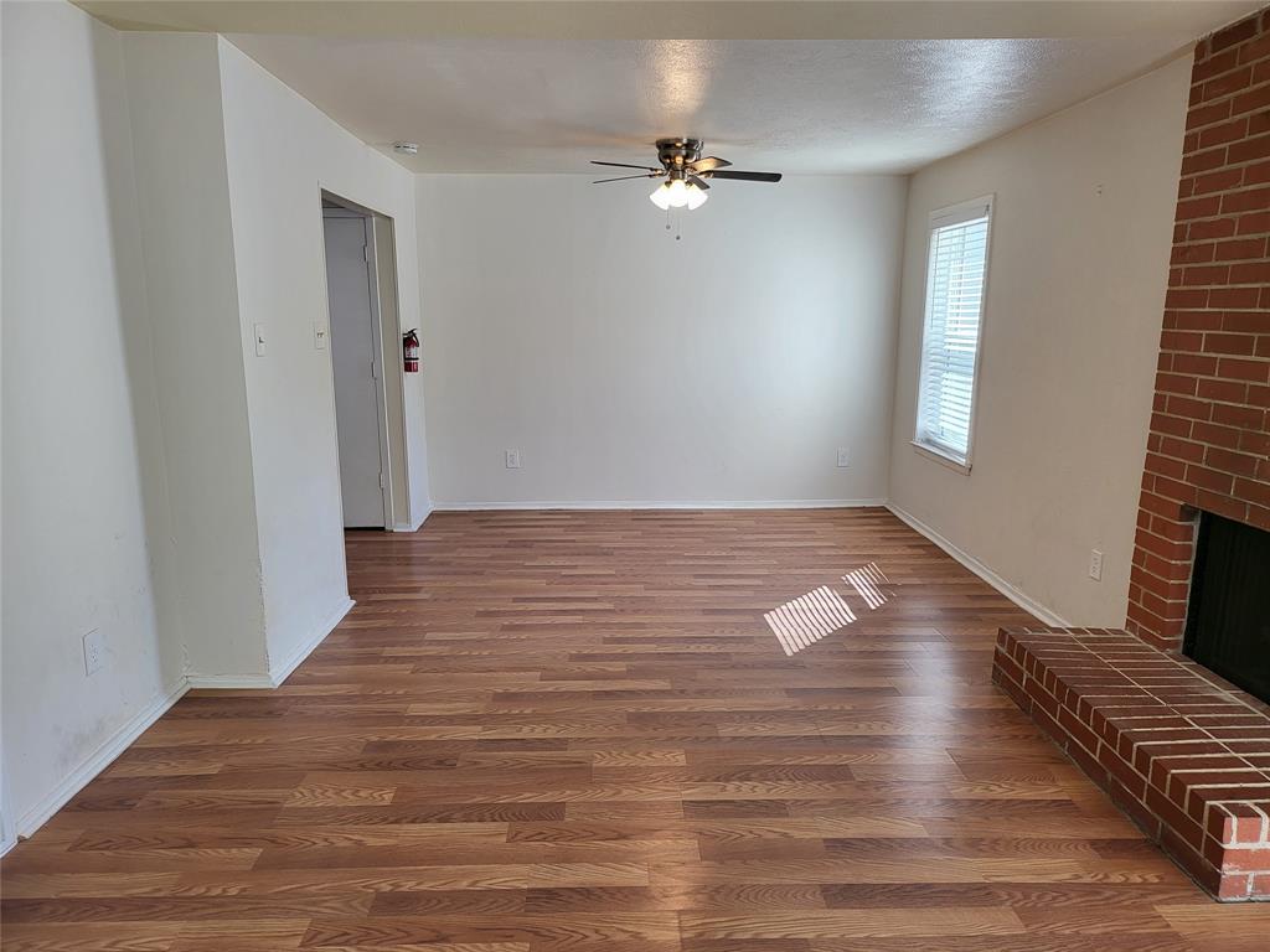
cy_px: 476
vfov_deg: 56.8
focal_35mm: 24
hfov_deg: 71.6
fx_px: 881
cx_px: 635
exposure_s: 1/120
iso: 64
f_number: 1.8
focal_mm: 5
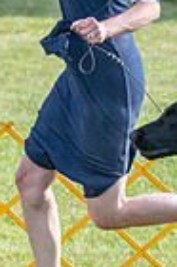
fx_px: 5522
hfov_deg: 1.8
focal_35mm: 747
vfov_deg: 2.8
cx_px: 195
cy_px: 50
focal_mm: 144
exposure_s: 1/1250
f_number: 5.6
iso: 640
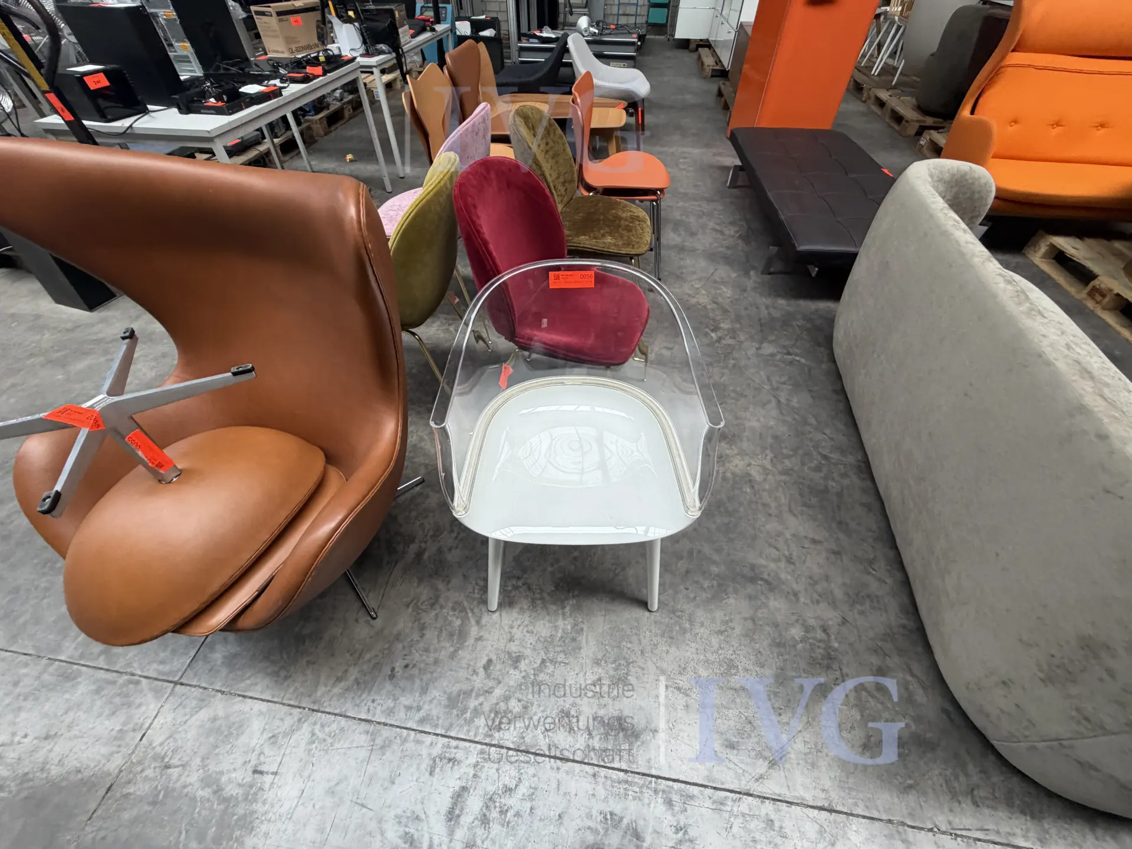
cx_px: 566
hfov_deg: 102.1
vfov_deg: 85.7
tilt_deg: -44.6
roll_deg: -0.8
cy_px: 424
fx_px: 458
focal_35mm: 14
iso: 200
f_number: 2.2
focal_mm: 2.22
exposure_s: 1/121
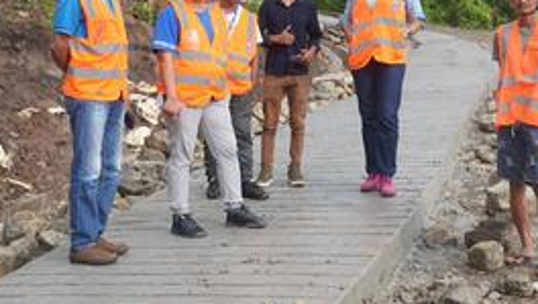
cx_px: 328
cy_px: 176
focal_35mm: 71
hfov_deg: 29.6
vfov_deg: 17.0
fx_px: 1014
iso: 100
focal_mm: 40
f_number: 4.5
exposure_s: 1/250
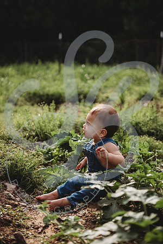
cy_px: 122
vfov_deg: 28.8
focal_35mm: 70
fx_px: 475
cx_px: 82
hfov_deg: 19.5
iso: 100
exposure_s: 1/400
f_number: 2.8
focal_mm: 70
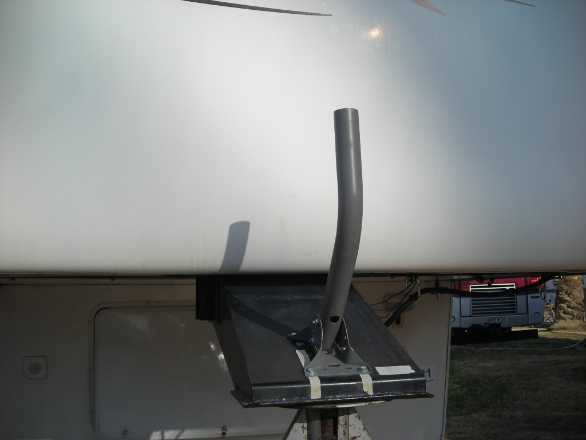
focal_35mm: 38
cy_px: 220
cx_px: 293
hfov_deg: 49.0
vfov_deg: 37.7
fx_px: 643
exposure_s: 1/196
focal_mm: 6.3
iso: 50
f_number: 6.4
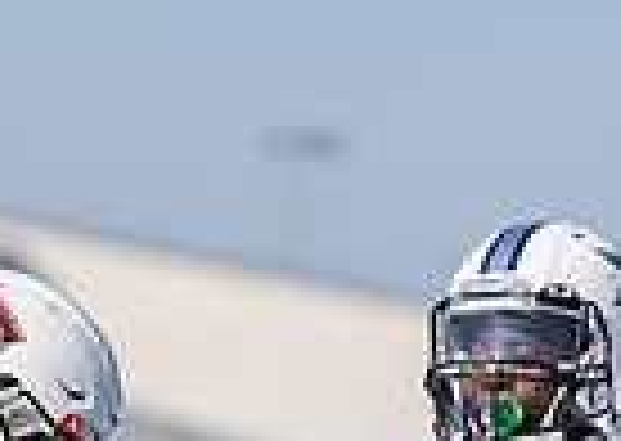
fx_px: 10262
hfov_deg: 3.4
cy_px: 698
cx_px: -396
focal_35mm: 583
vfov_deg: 2.5
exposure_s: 1/2500
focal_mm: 132
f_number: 2.8
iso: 100
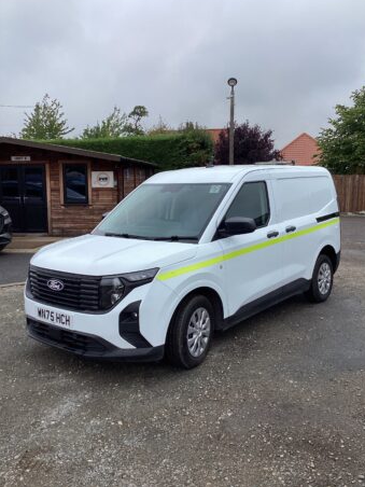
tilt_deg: -6.2
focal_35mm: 32
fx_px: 450
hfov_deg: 44.2
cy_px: 236
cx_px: 187
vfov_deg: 56.8
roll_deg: -0.1
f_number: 2.4
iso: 25
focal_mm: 3.3
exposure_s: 1/637
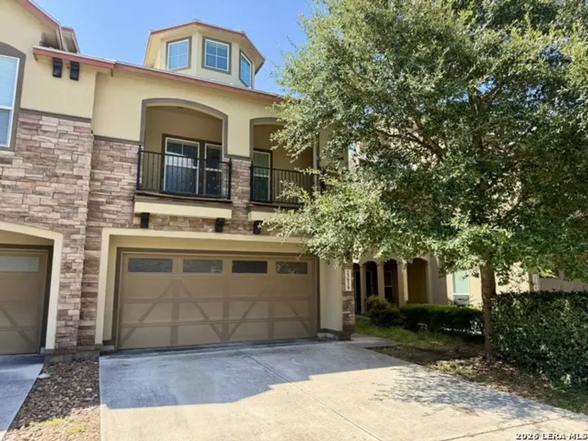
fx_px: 408
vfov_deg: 56.8
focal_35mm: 24
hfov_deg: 71.6
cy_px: 220
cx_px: 294
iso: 100
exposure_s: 1/1522
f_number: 1.78
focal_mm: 6.76
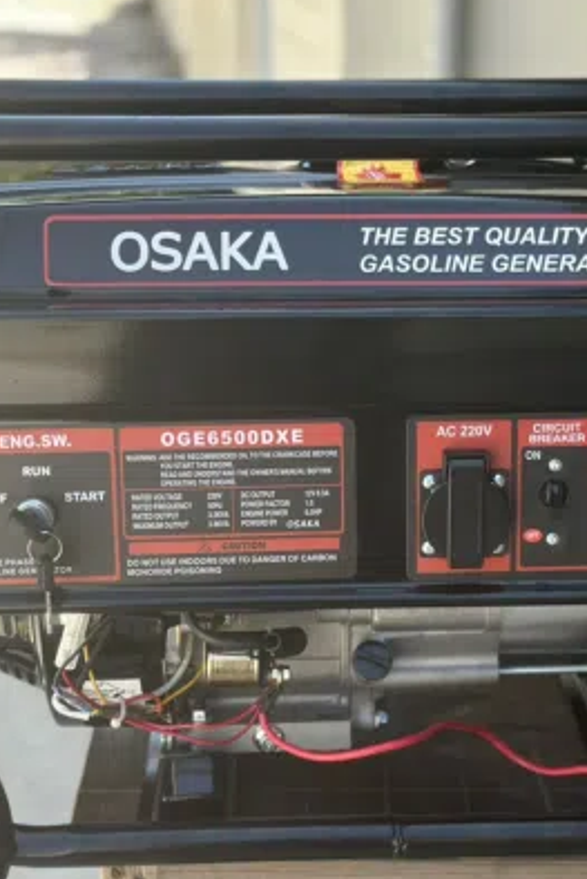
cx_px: 375
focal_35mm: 81
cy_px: 482
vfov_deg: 25.0
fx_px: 1979
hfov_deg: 16.8
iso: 80
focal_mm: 6.86
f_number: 1.78
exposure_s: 1/762
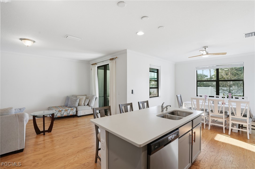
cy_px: 84
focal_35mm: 16
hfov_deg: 96.8
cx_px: 128
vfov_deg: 73.7
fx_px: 113
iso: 200
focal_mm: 16
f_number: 9
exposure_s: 1/30
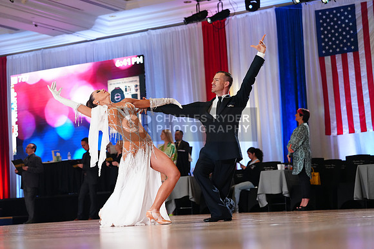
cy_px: 124
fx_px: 800
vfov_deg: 17.7
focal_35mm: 77
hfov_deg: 26.3
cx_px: 187
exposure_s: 1/640
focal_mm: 77
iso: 3200
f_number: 3.2
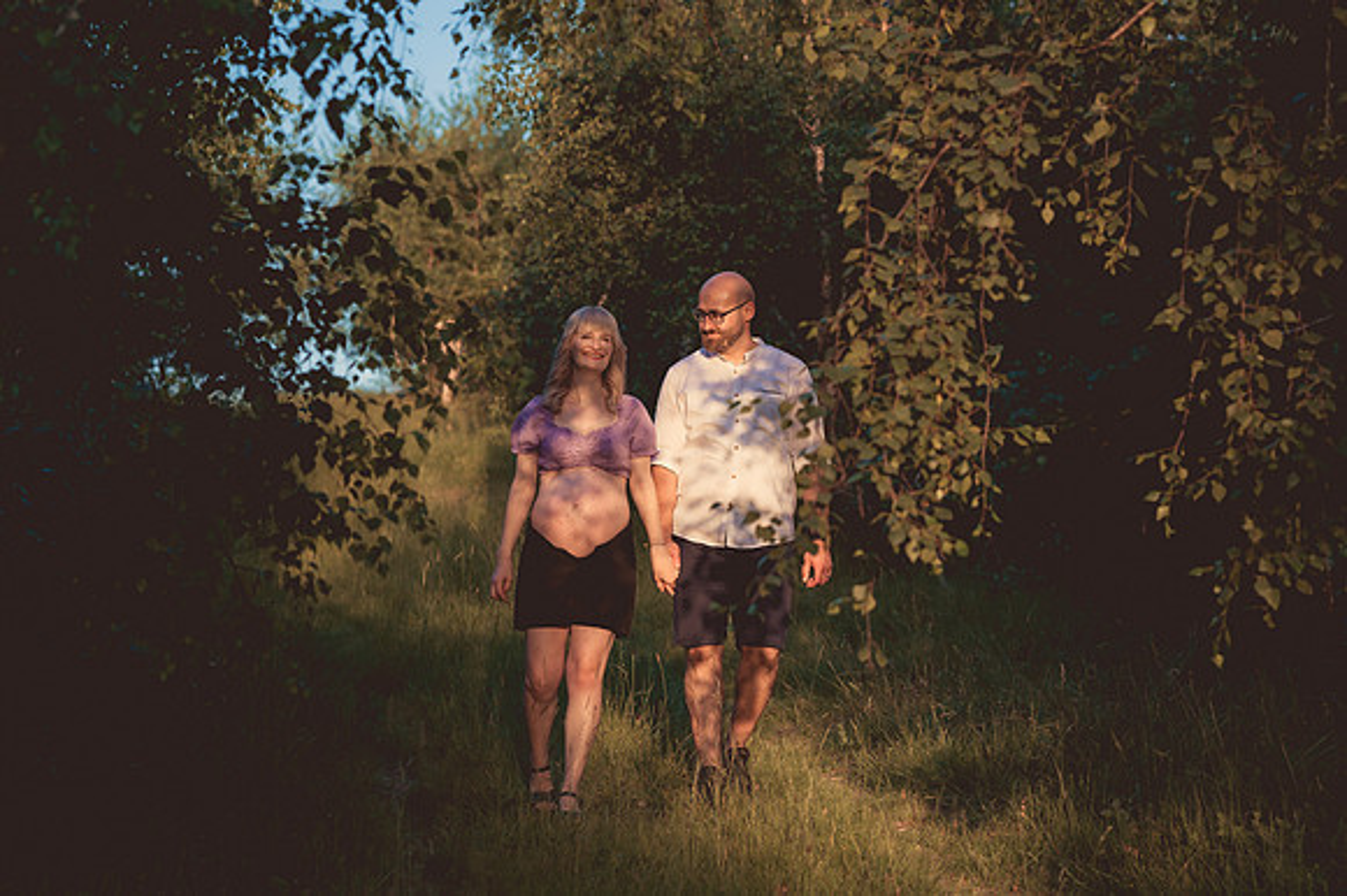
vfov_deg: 14.0
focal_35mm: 98
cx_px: 773
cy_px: 514
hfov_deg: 20.9
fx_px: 3647
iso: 400
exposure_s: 1/1250
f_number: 3.5
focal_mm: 85
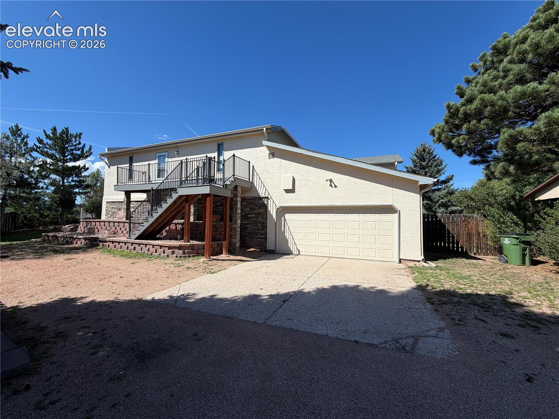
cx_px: 280
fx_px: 226
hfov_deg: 102.1
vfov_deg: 85.7
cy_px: 210
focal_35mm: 14
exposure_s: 1/841
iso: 20
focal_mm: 2.22
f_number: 2.2
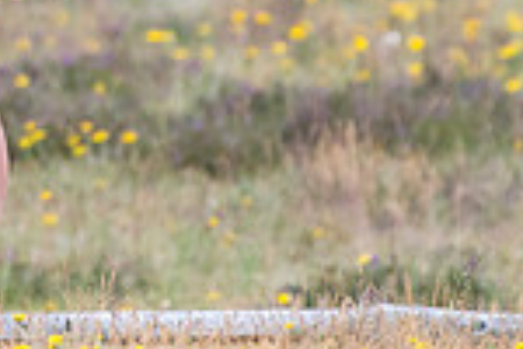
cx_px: -42
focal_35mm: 2084
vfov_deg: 0.7
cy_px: -298
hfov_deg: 1.0
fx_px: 30274
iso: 800
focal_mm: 360
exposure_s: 1/1250
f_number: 5.6
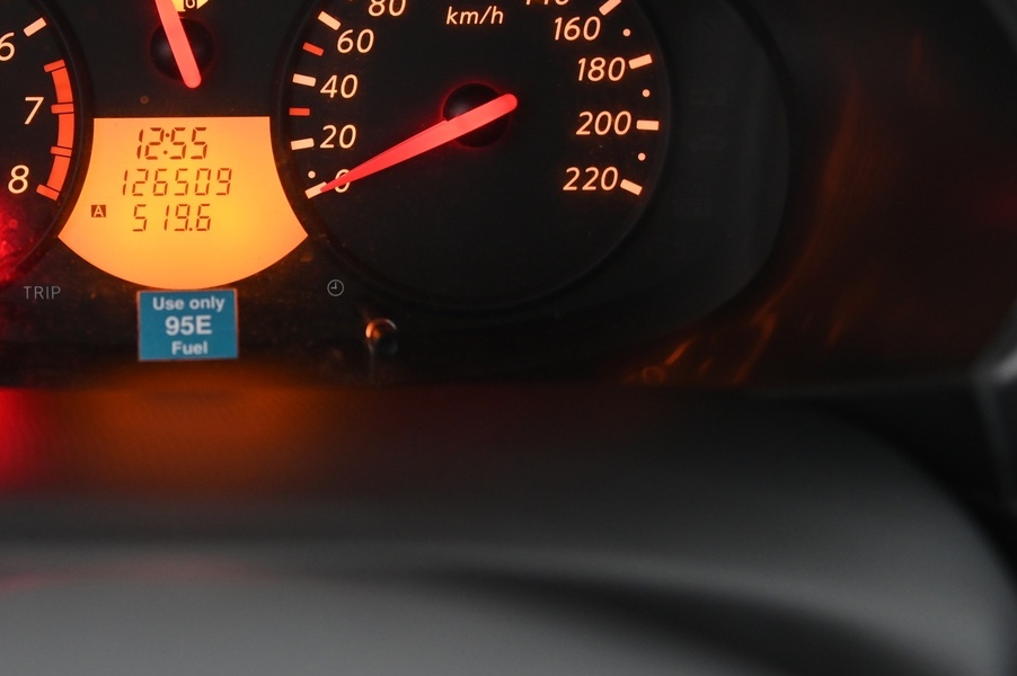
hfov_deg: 27.5
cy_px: 159
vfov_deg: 18.8
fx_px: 2032
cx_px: 184
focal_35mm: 72
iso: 2000
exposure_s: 1/15
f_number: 4
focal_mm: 40
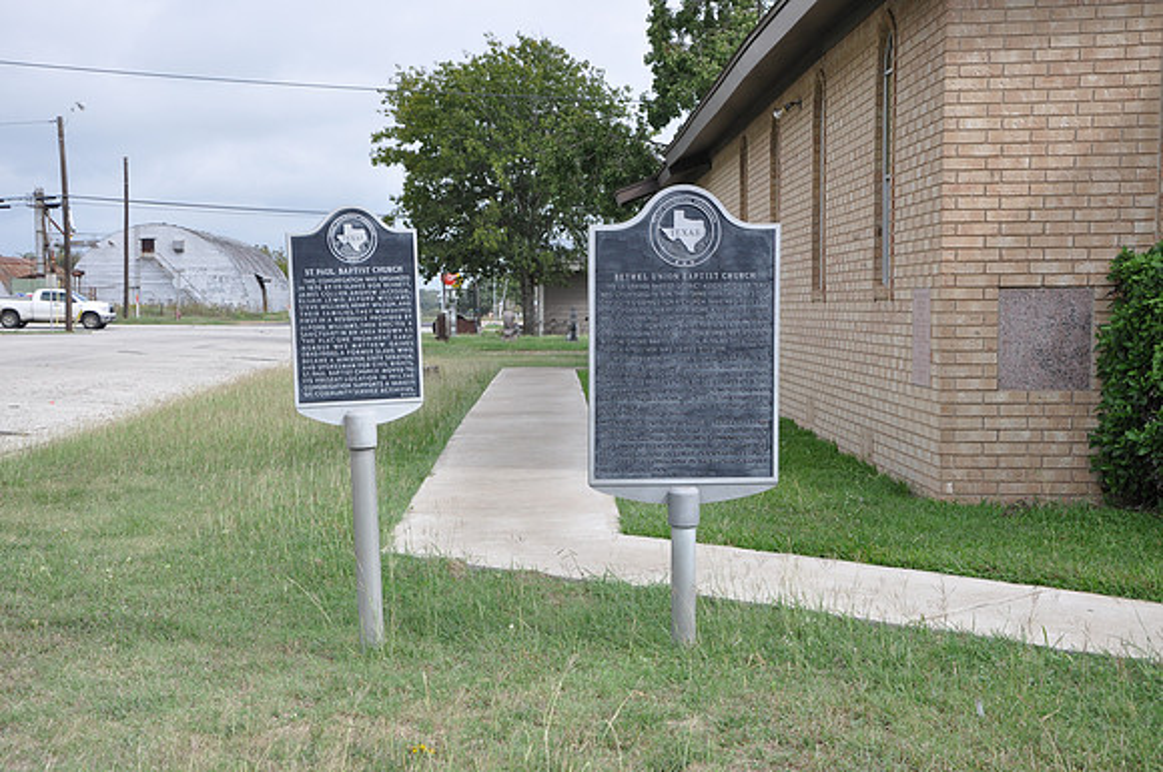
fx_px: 1839
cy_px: 386
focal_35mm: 57
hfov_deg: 35.1
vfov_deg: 23.7
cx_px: 582
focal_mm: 38
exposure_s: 1/200
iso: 200
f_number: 7.1
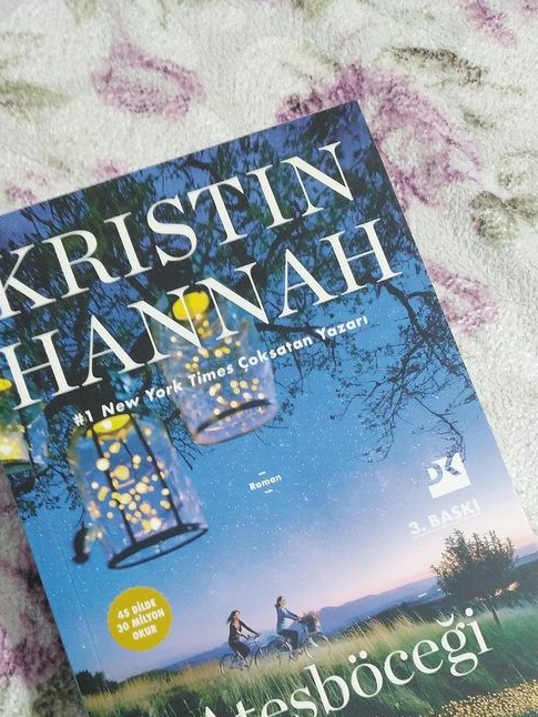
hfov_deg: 38.7
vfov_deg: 49.0
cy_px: 496
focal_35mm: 37
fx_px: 766
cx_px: 264
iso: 360
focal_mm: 3.62
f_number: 1.8
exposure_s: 1/20
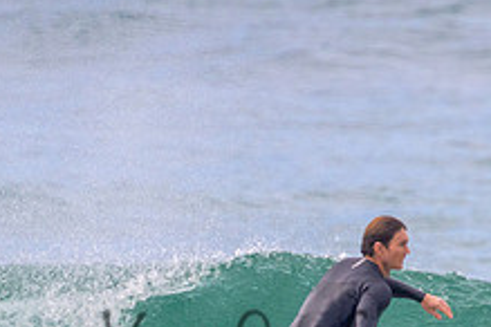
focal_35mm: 2115
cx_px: 334
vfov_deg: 0.7
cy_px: 326
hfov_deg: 1.0
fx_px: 28844
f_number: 11
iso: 1600
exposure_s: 1/2000
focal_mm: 800
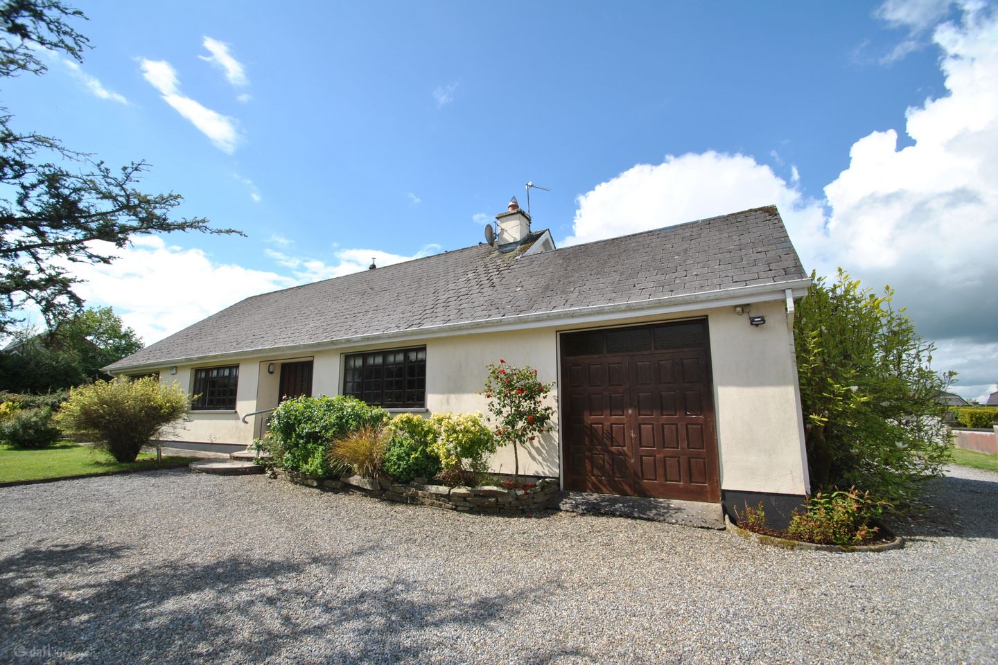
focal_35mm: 15
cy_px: 332
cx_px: 499
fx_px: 416
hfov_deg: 100.4
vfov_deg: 77.3
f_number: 7.1
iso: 100
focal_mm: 10
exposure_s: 1/400
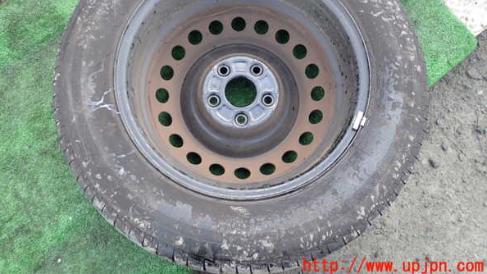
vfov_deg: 35.3
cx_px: 242
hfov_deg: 59.5
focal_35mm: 33
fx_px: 426
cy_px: 92
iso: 100
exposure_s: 1/100
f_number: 2.3
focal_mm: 5.4
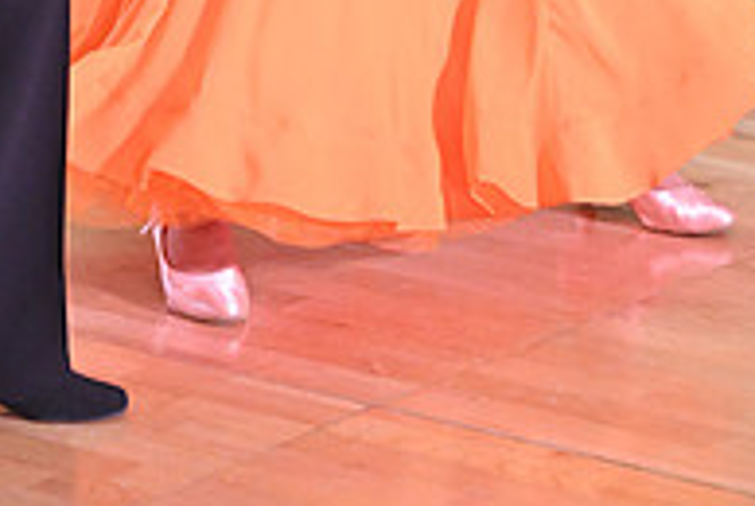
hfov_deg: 9.8
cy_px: -381
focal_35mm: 209
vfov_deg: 6.5
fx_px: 4390
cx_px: 126
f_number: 5
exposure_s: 1/320
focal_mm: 70
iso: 3200
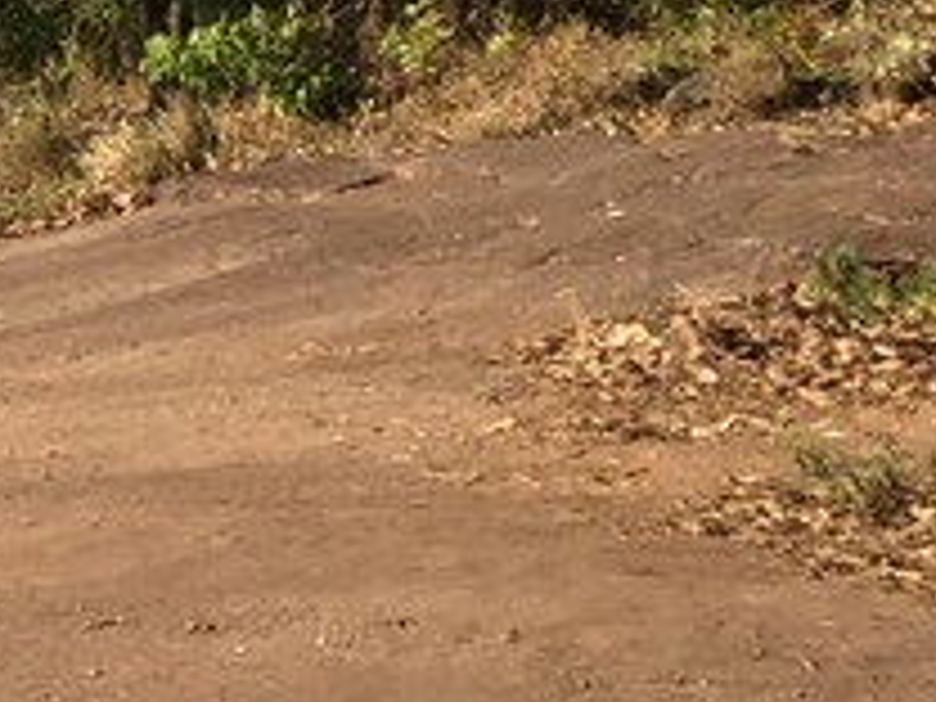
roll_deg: -5.7
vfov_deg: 8.8
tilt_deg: +0.0
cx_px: -1436
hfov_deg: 10.1
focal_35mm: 167
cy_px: -184
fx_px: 4516
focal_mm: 4.15
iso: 32
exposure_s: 1/1522
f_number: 2.2
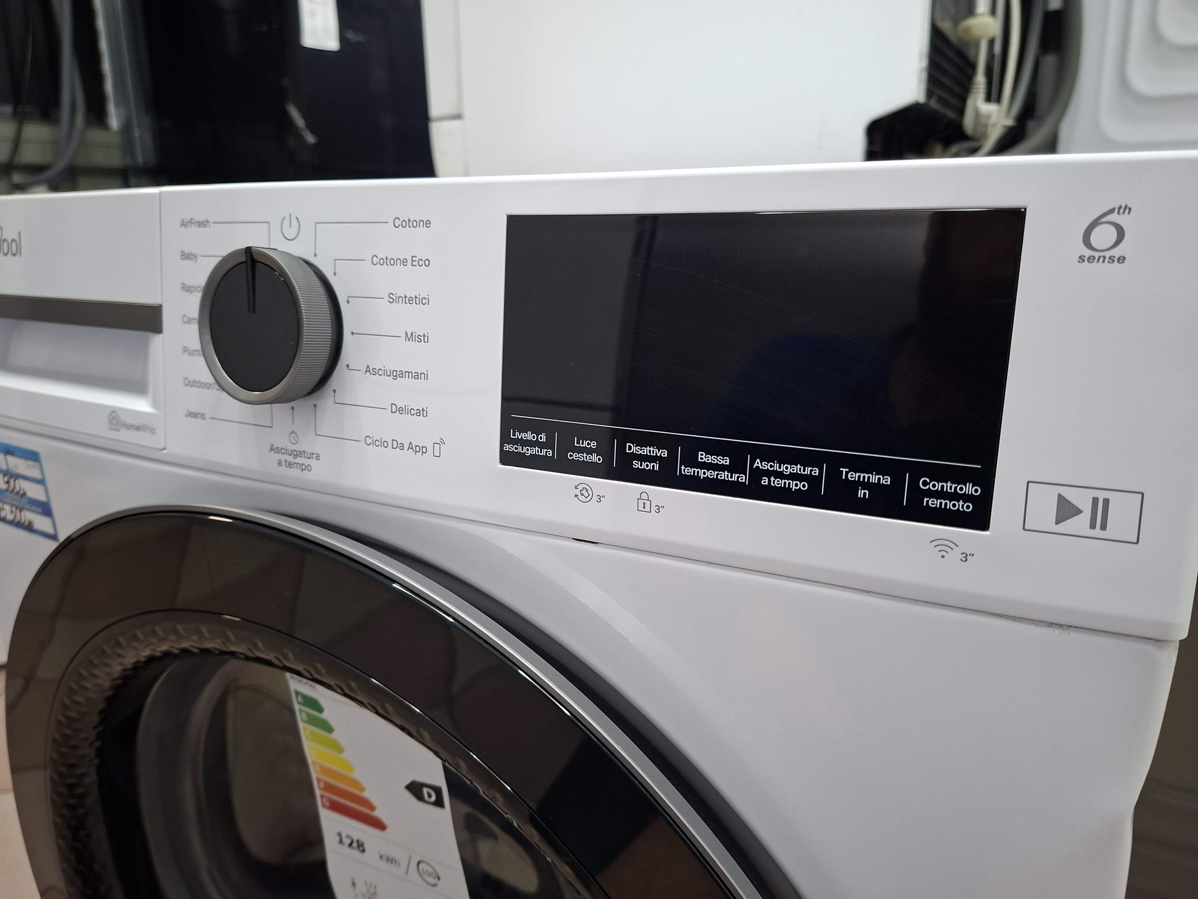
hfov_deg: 73.9
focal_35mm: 23
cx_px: 599
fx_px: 796
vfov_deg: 58.9
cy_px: 450
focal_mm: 5.54
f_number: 1.8
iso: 320
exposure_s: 1/50
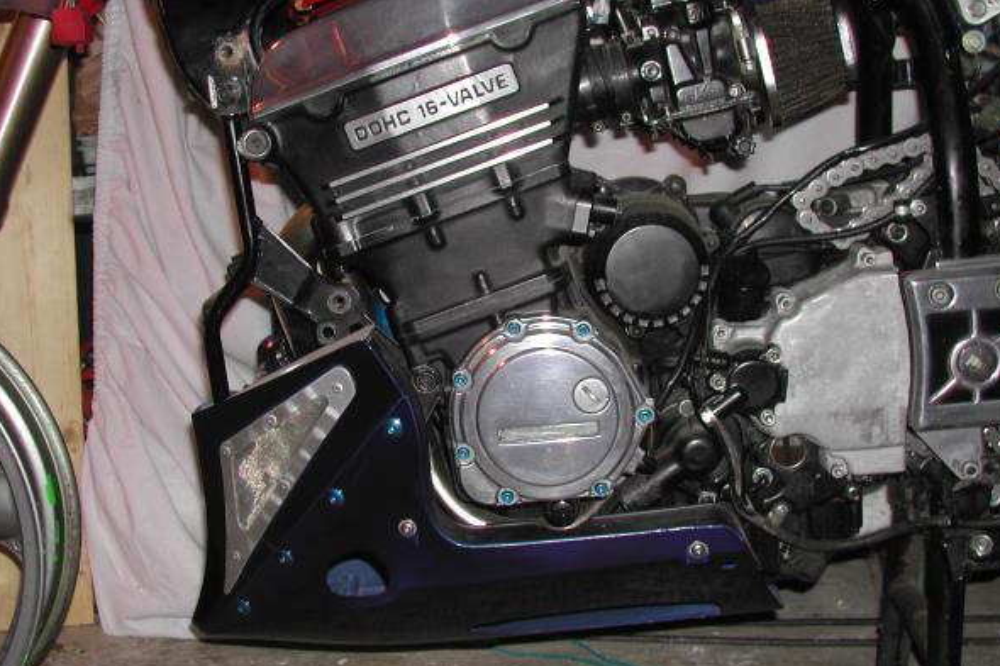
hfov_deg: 36.3
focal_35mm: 55
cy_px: 298
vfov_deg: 24.6
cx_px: 502
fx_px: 1527
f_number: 3.2
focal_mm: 11.1
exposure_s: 1/60
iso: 100
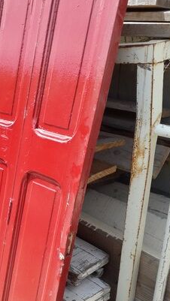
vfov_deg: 46.1
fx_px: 352
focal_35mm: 44
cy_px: 182
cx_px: 13
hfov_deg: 26.1
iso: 40
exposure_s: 1/533
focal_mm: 3.6
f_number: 1.9
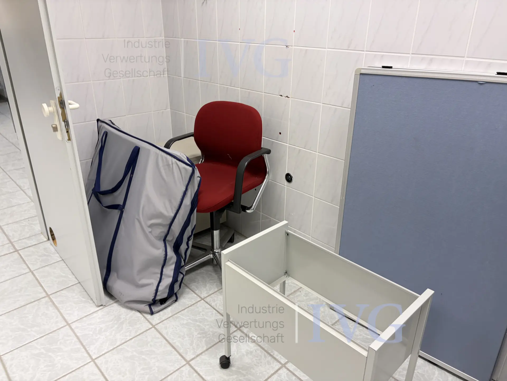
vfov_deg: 53.1
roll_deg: +0.2
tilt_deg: -19.4
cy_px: 190
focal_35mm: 26
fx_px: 381
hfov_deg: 67.3
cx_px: 254
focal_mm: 5.96
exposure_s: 1/50
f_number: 1.6
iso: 100
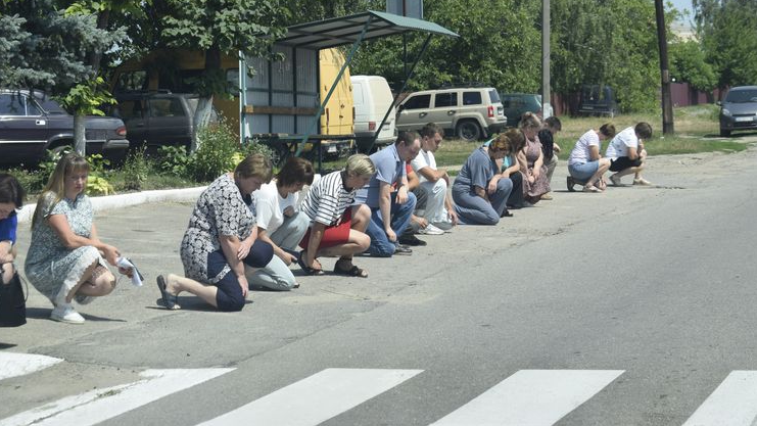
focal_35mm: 88
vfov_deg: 13.8
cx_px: 377
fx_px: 1757
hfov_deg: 24.3
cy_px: 176
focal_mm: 55
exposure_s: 1/320
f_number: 9
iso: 200
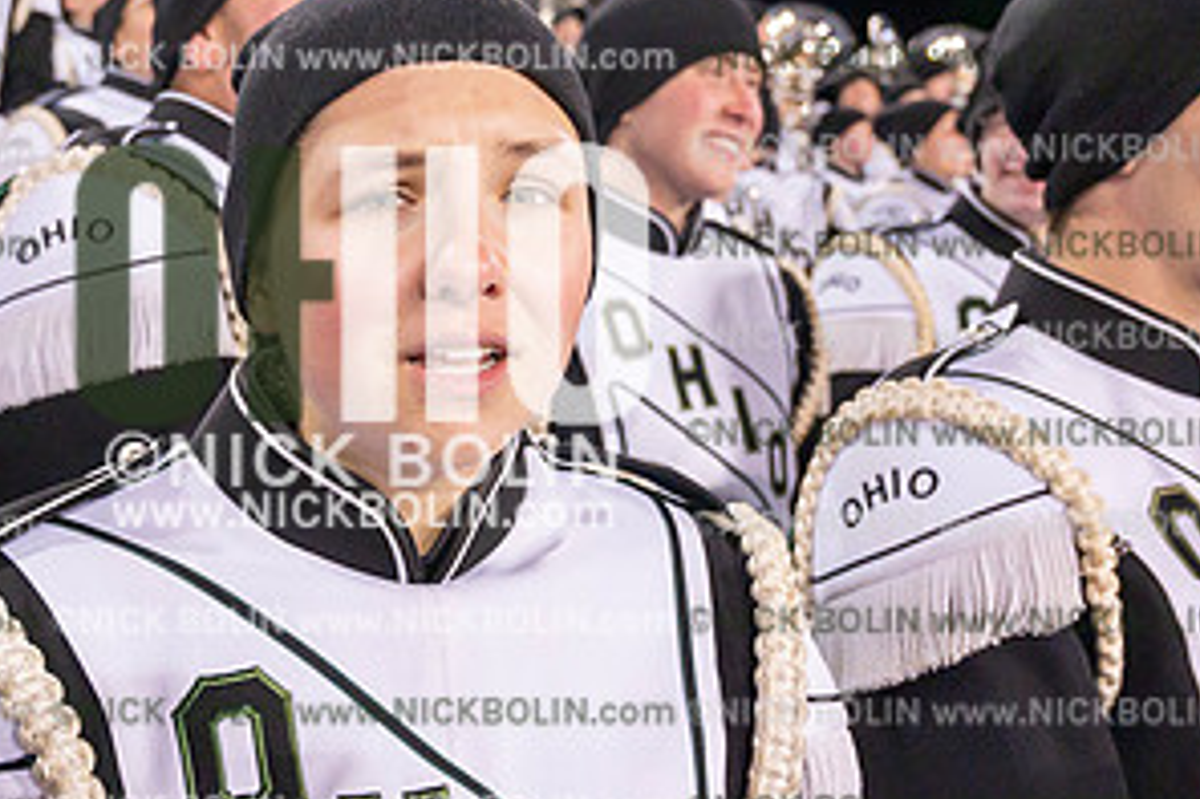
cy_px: 337
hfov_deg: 41.2
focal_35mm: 47
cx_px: 361
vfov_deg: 28.6
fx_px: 1566
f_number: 4.5
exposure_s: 1/640
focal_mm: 24
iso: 5000
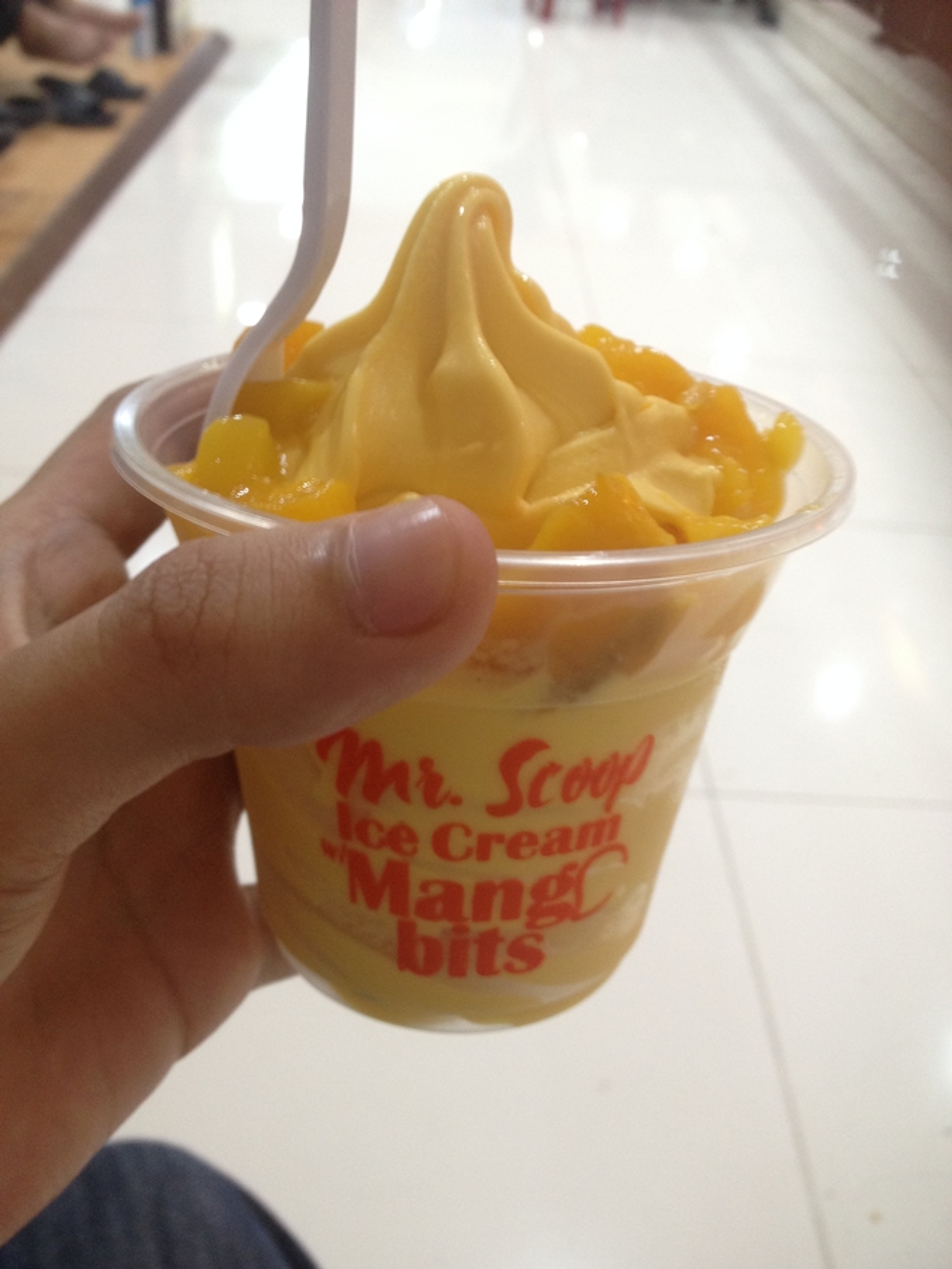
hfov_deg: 40.7
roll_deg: -0.2
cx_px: 476
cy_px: 634
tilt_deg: -34.4
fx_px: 1283
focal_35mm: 35
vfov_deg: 52.6
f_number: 2.4
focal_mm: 4.28
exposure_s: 1/20
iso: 100
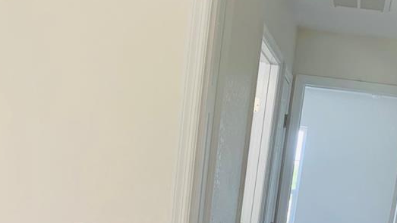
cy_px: 336
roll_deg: -6.7
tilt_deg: -11.0
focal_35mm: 65
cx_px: 258
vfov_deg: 16.8
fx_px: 684
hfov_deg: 32.1
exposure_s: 1/107
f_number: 1.8
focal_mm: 4.25
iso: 100
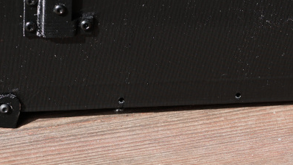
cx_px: 191
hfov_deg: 5.6
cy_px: -119
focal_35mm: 384
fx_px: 2984
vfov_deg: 3.2
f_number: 4.5
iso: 100
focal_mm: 90
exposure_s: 1/200
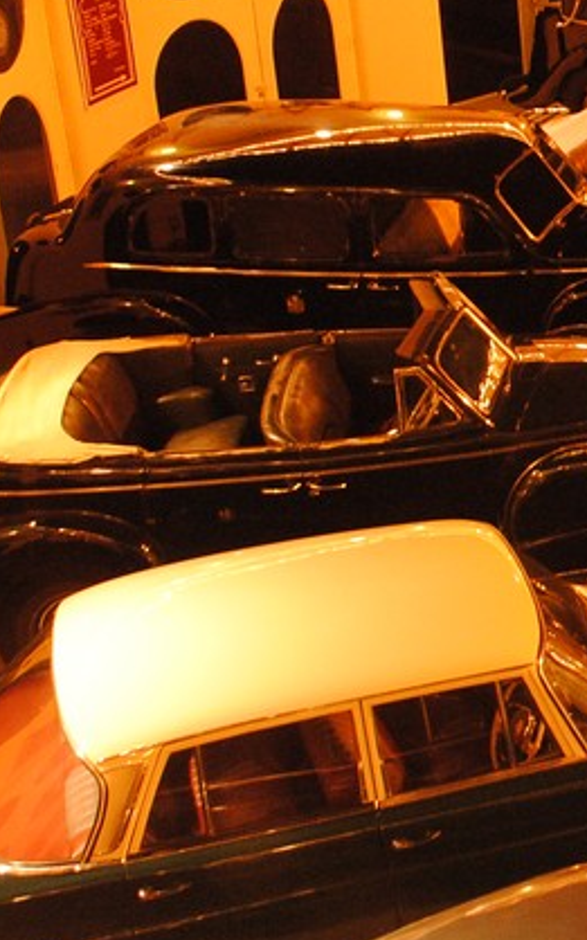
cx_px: 1101
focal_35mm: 84
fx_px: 2152
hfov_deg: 13.7
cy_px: 344
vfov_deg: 24.6
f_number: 3.5
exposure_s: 1/10
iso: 800
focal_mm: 20
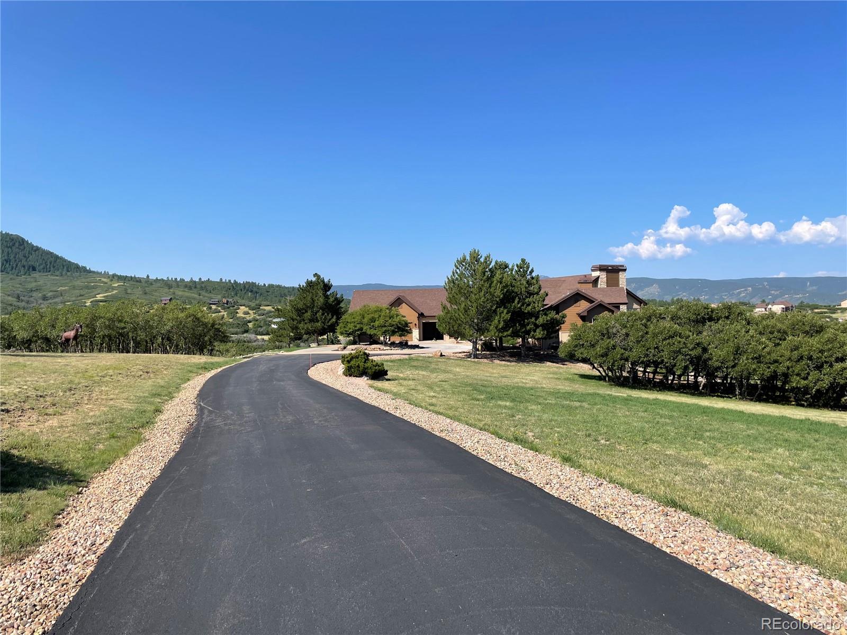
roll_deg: +1.0
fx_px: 636
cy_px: 318
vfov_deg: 53.1
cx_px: 424
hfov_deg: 67.3
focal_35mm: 26
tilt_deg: +0.2
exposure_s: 1/3509
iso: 32
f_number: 1.6
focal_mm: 4.2
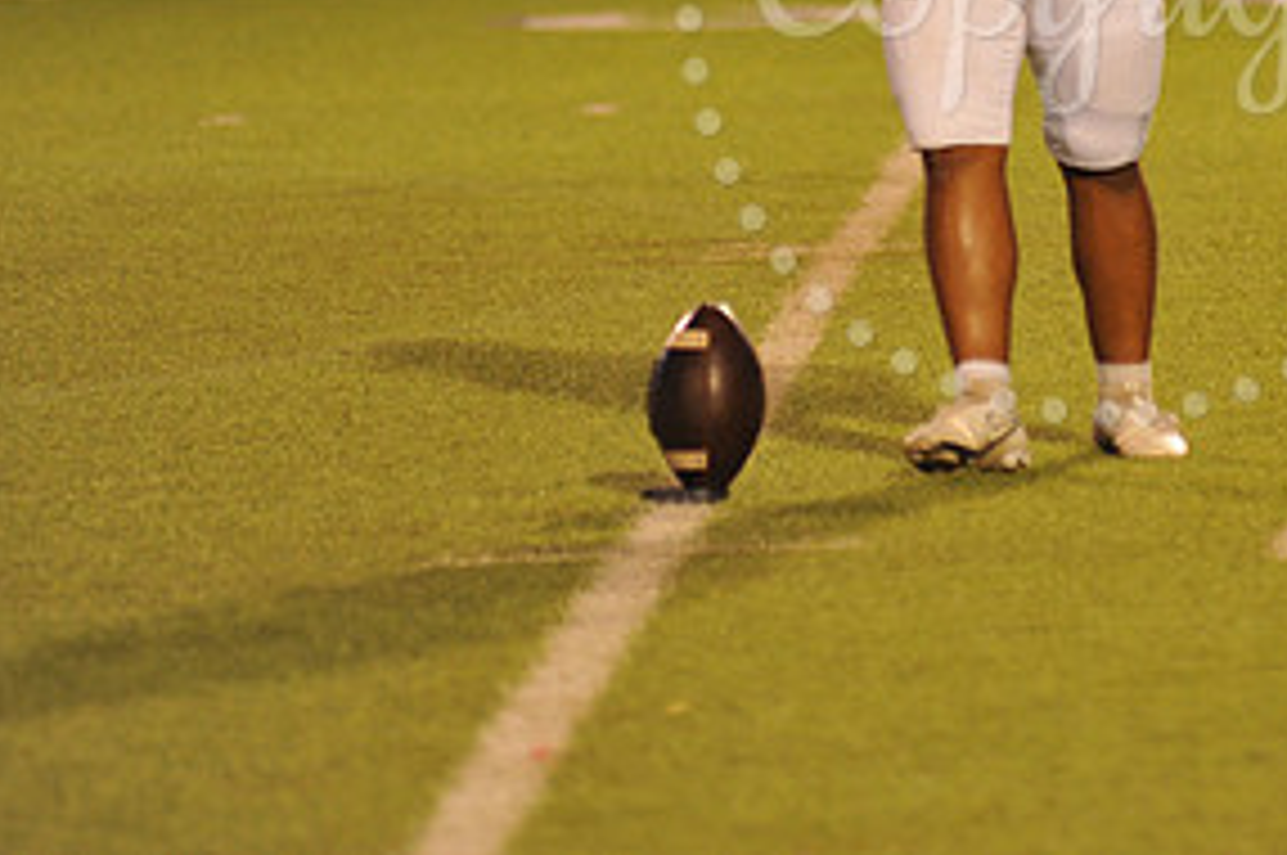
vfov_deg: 3.4
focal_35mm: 406
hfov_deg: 5.1
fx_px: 14498
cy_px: -9
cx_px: 1107
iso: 1600
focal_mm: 200
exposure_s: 1/250
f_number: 3.5
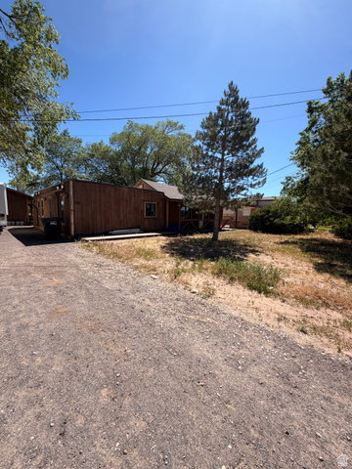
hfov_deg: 85.7
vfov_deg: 102.1
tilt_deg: -5.0
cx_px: 176
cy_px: 234
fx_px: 190
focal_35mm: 14
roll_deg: -1.0
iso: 25
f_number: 2.2
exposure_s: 1/770
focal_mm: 2.22
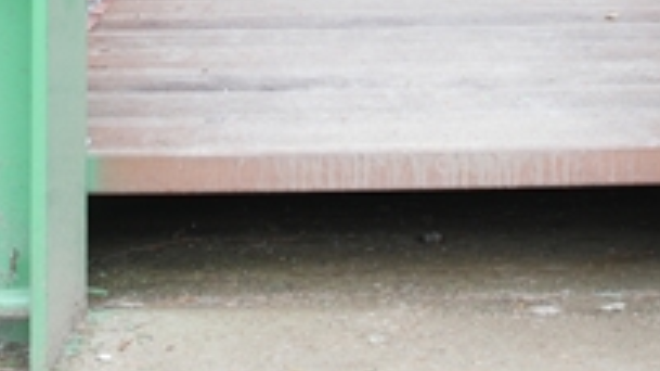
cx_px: 418
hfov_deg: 17.3
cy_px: -433
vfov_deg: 9.0
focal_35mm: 124
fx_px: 2169
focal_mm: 32
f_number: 13
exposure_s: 1/5
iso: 100
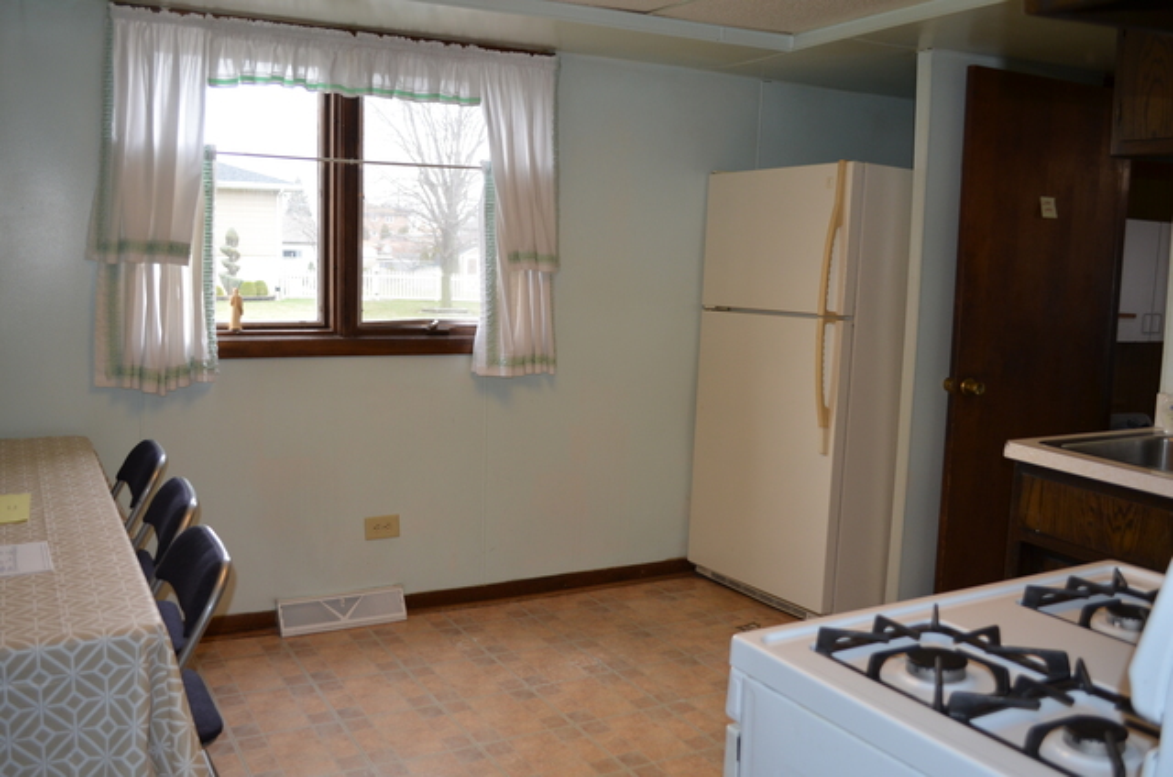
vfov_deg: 39.8
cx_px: 586
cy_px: 388
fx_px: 1073
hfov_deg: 57.3
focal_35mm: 33
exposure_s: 1/125
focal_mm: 22
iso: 400
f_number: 4
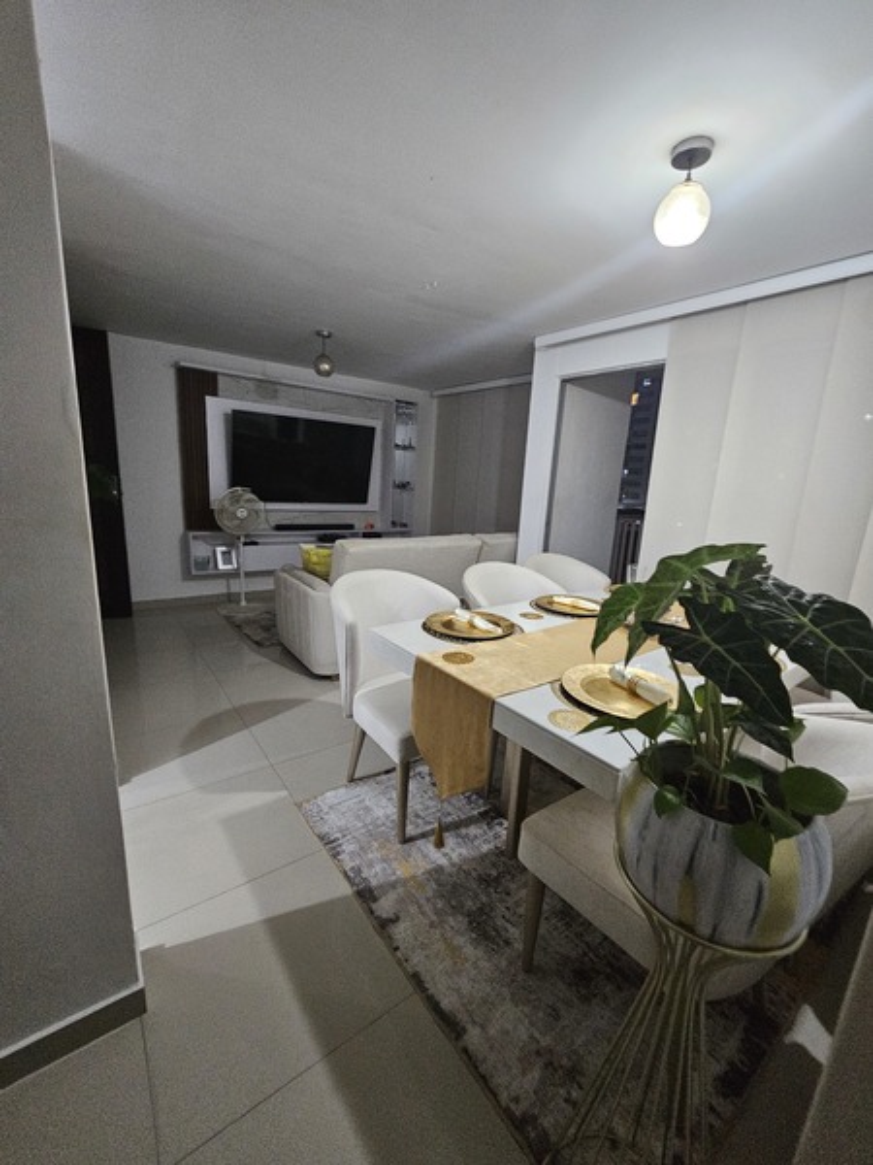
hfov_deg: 89.9
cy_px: 582
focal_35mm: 13
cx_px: 436
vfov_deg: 106.2
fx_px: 437
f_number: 2.2
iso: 640
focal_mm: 2.2
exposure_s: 1/24
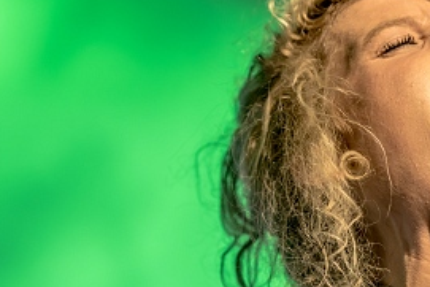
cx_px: 433
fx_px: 3812
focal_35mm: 319
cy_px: 243
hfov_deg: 6.4
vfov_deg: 4.3
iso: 800
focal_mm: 120
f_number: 2.8
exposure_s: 1/80
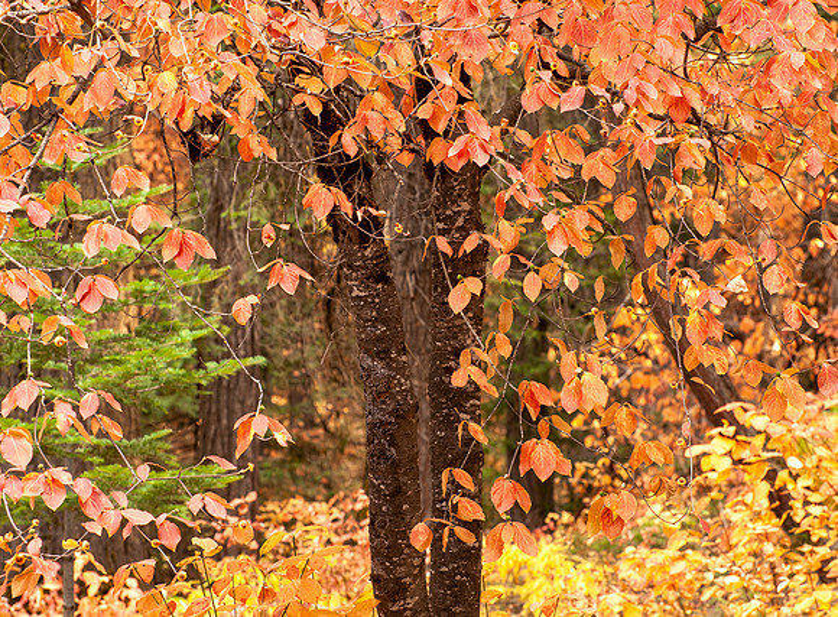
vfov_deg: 6.6
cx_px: 460
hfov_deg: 8.9
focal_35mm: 224
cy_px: 308
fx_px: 5379
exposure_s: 1/10
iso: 200
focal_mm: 140
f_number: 9
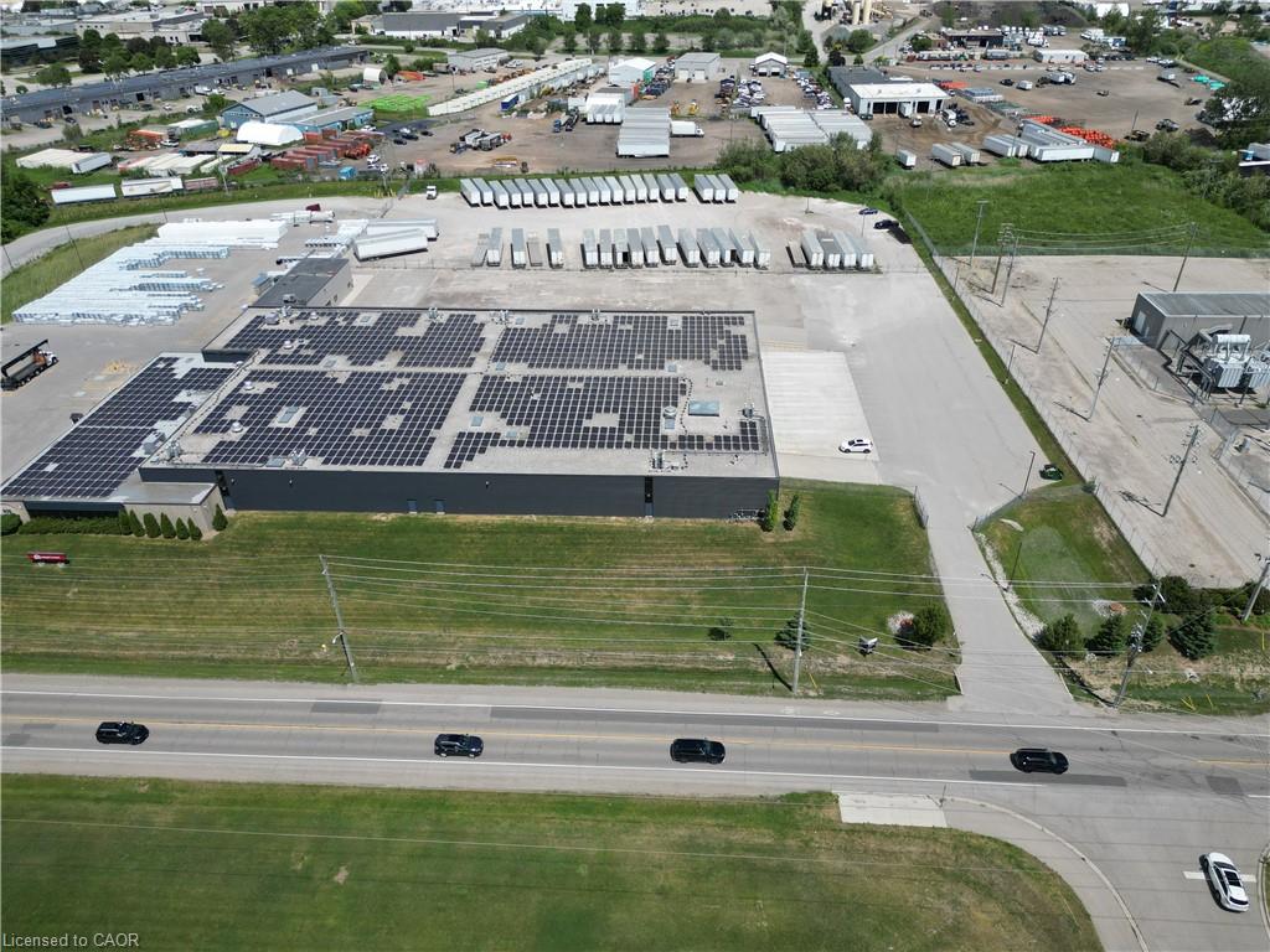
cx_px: 635
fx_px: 881
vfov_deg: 56.8
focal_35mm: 24
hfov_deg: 71.6
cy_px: 476
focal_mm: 6.72
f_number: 1.7
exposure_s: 1/4000
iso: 110
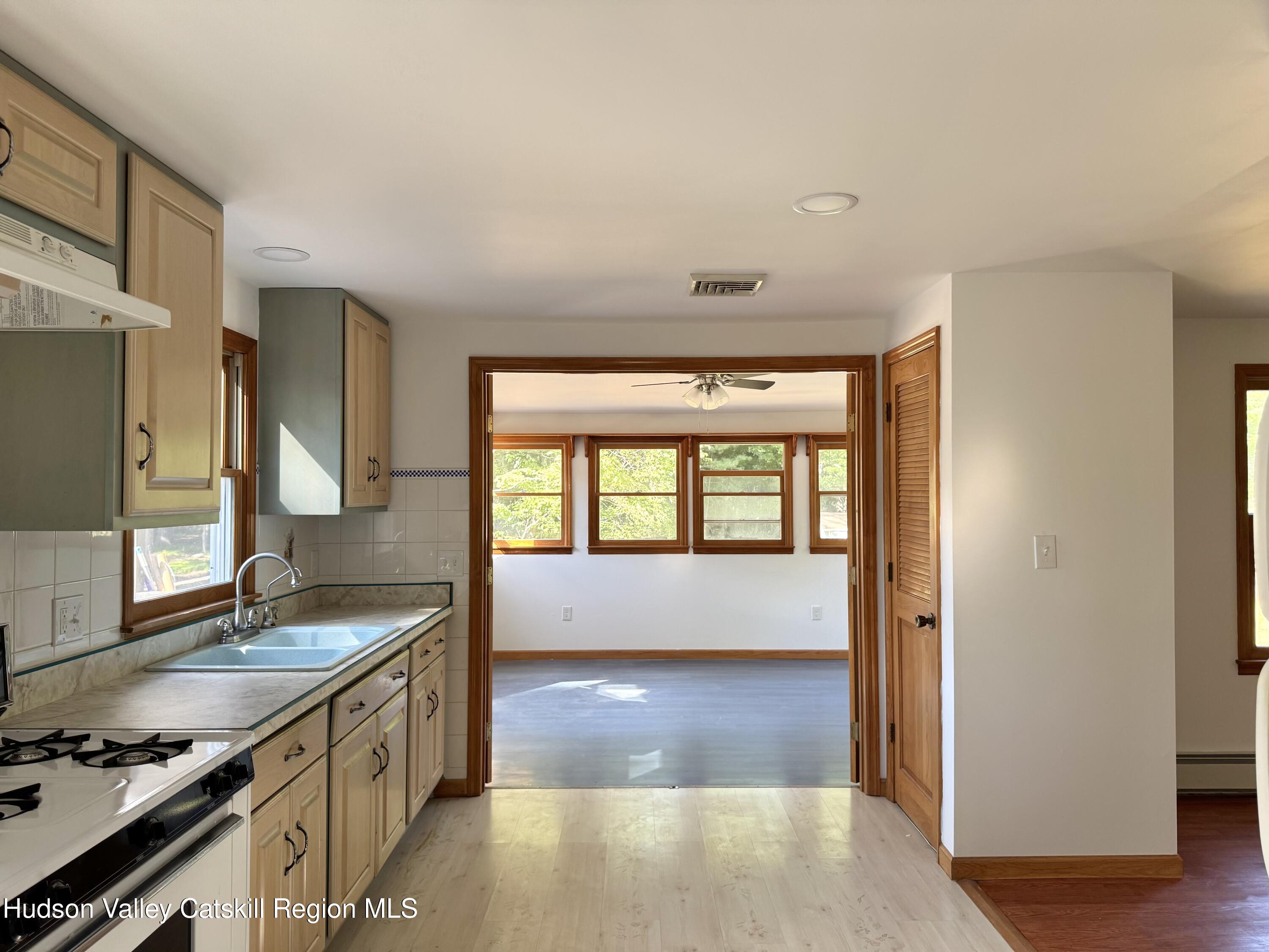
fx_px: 880
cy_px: 476
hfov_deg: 71.6
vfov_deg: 56.8
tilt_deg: -0.5
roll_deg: +0.6
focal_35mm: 24
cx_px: 634
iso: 125
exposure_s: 1/121
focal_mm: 6.76
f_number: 1.78
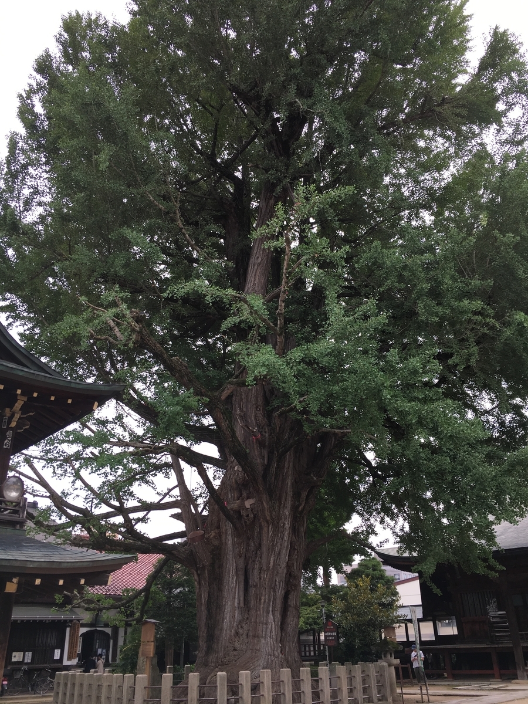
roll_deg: +1.1
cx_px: 264
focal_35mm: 29
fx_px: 590
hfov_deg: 48.2
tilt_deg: +26.0
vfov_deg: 61.7
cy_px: 352
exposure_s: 1/265
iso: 25
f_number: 2.2
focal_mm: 4.15
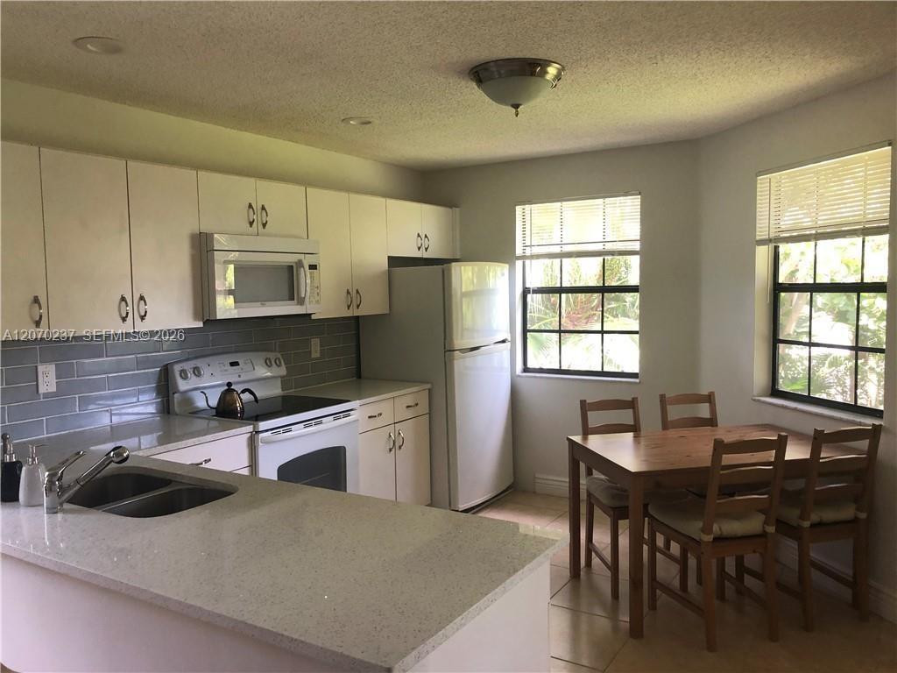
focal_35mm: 28
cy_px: 336
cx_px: 448
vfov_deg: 49.7
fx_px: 726
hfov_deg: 63.4
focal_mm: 3.99
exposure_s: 1/30
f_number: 1.8
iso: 40
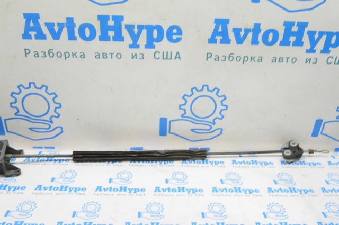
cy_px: 112
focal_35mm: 34
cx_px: 170
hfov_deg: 55.2
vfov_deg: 38.3
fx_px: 324
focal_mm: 23
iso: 6400
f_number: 20
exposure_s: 1/15
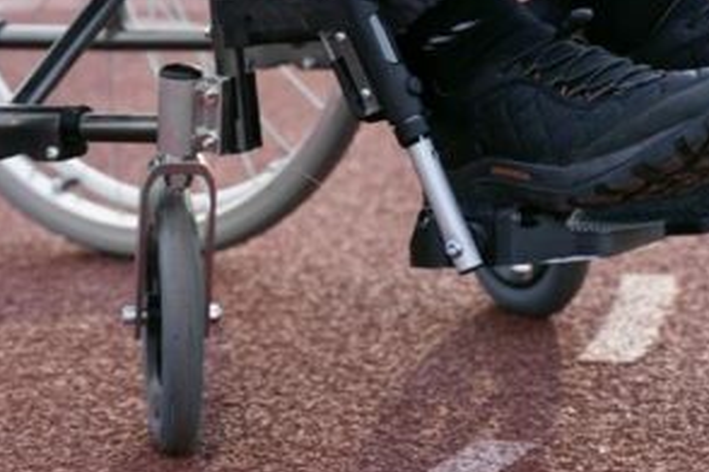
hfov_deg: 10.5
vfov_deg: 6.9
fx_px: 3860
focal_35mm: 196
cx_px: 340
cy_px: -135
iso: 200
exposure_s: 1/400
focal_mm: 75
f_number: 3.5
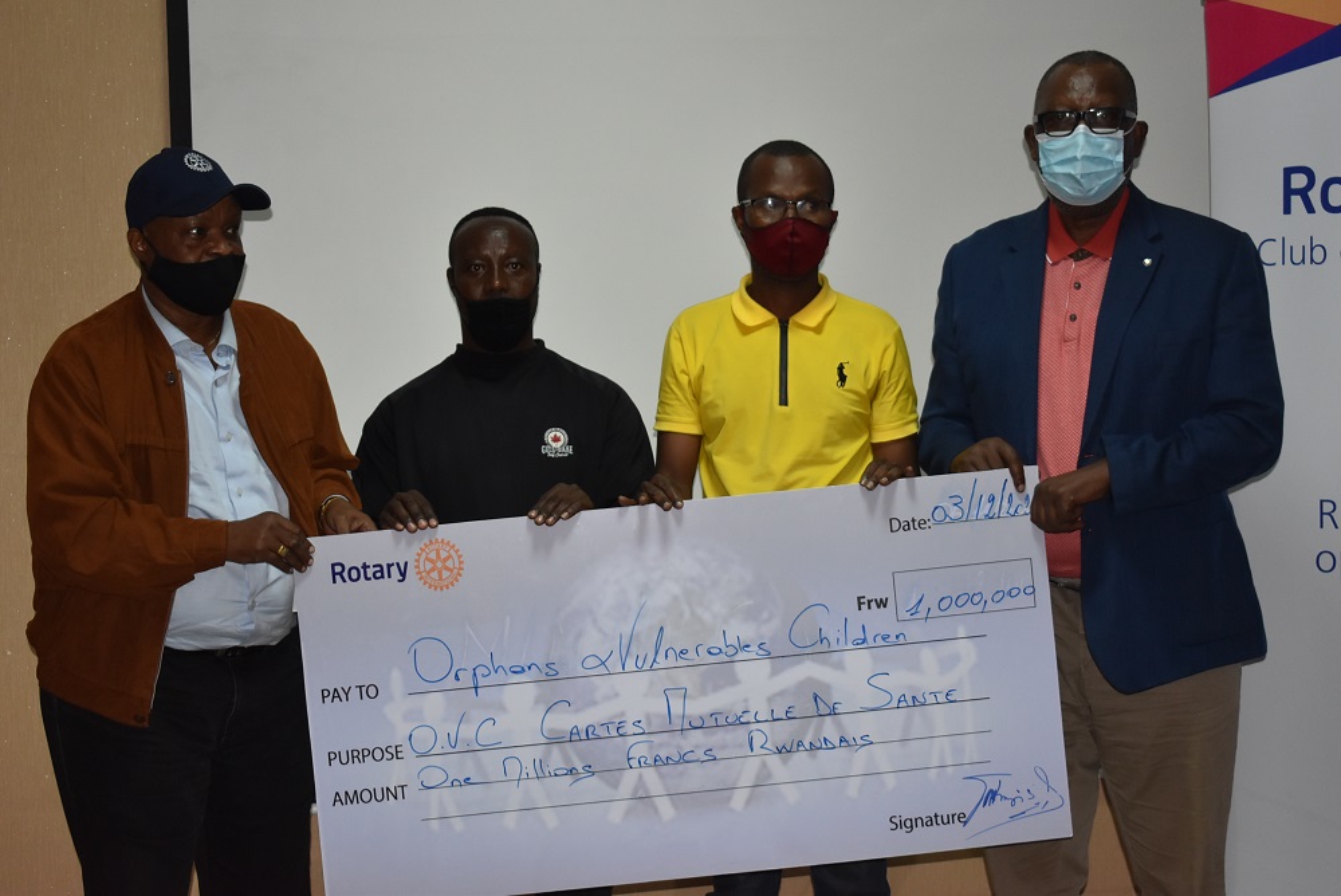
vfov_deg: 20.2
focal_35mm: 68
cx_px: 670
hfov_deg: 29.8
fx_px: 2516
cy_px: 448
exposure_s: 1/60
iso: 1100
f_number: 5
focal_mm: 45
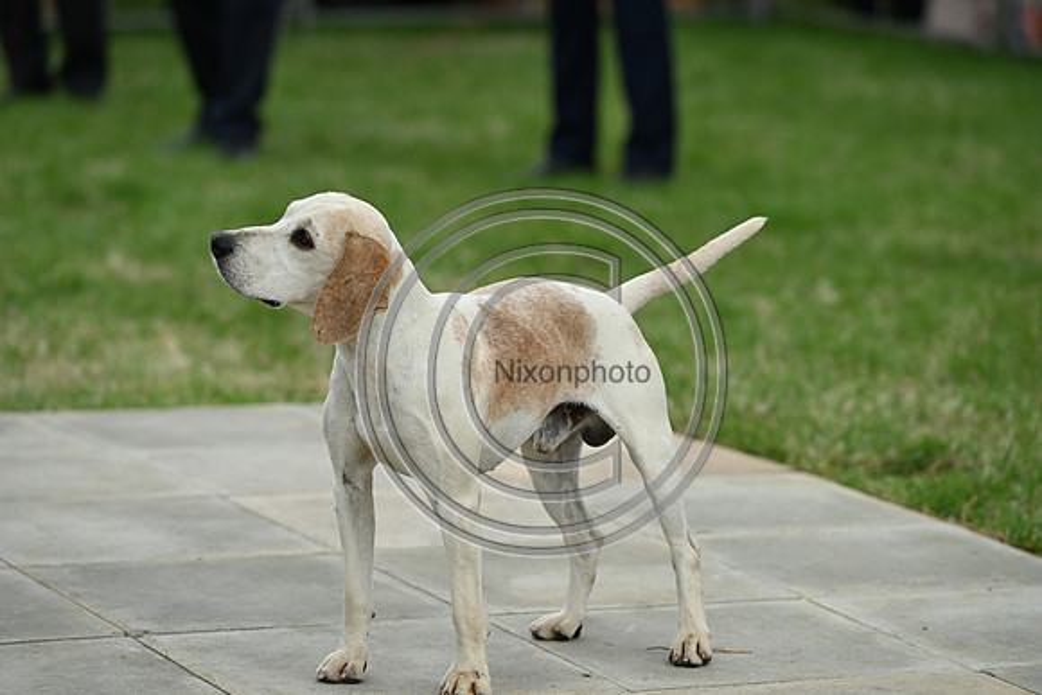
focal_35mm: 180
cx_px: 521
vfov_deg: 7.6
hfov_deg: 11.4
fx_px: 5211
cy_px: 348
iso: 280
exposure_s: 1/1250
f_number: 4.5
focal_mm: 180
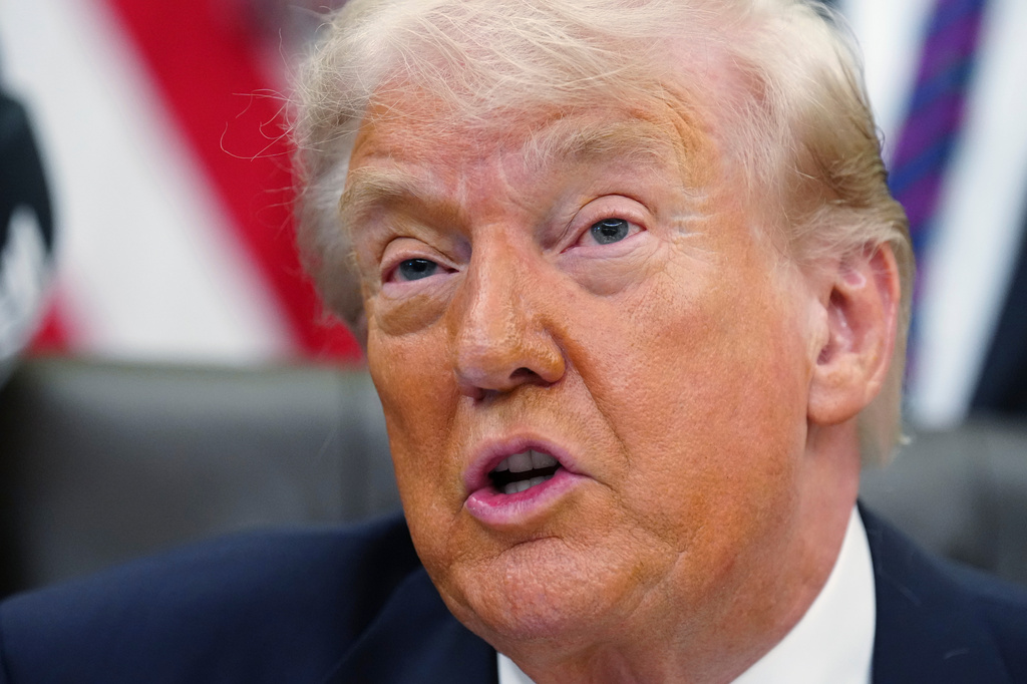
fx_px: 7785
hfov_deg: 7.5
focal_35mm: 273
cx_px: 514
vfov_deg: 5.0
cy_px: 342
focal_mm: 182
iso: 4000
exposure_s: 1/250
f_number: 3.2
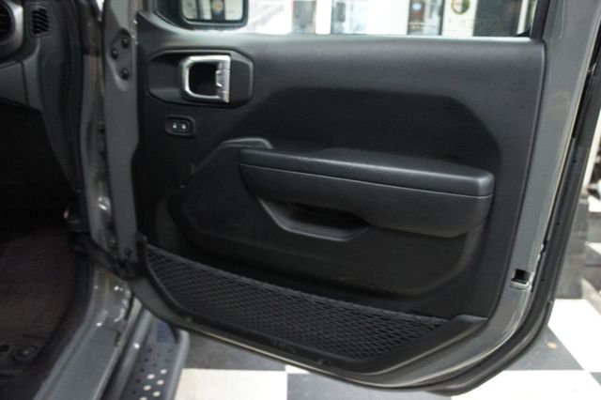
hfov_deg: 67.4
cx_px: 300
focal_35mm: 27
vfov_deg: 47.9
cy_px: 200
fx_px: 450
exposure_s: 1/40
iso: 1600
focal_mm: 18
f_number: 3.5
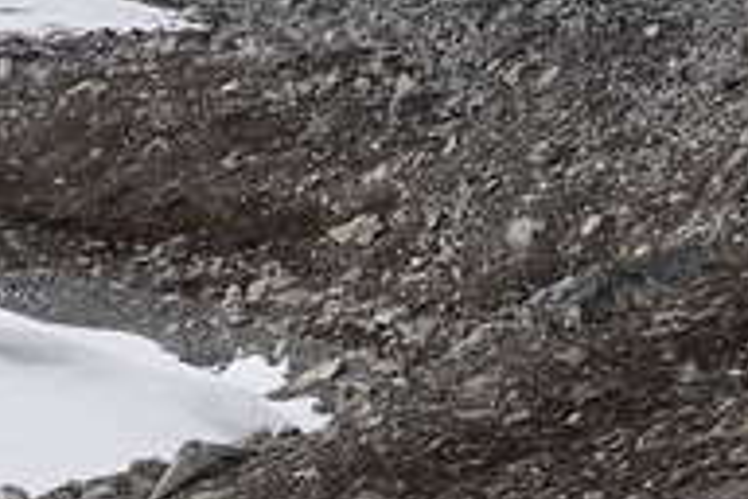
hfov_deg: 13.7
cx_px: 335
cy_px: -534
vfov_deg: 8.6
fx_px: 3116
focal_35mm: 150
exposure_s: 1/200
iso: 125
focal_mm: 8.8
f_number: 5.6
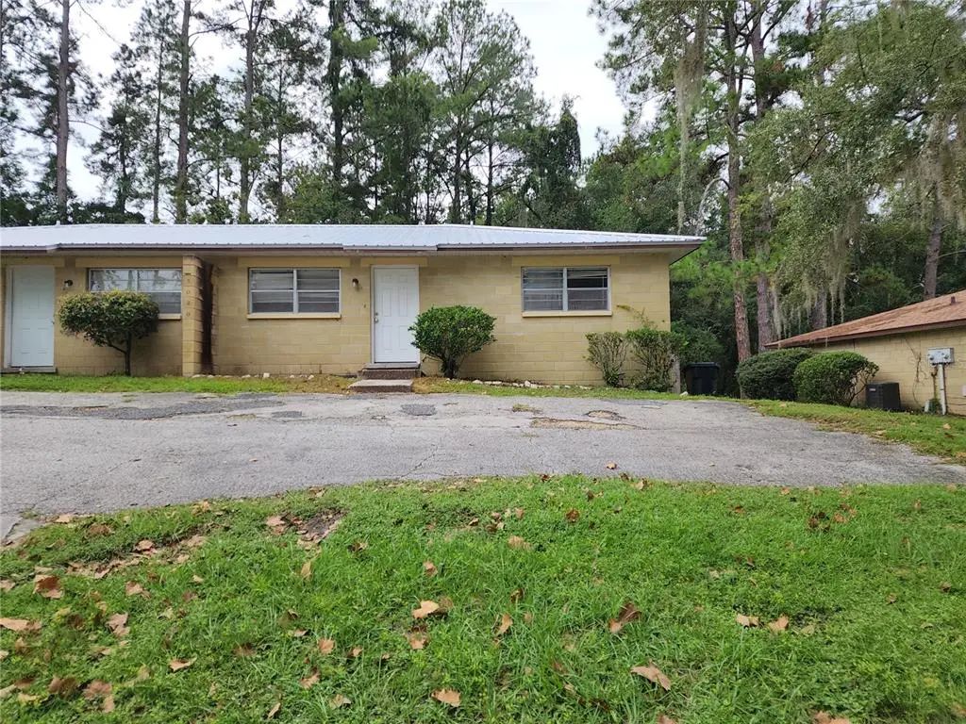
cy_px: 362
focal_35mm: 23
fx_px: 642
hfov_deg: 73.9
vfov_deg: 58.9
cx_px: 483
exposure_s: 1/636
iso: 12
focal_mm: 6.4
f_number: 1.8
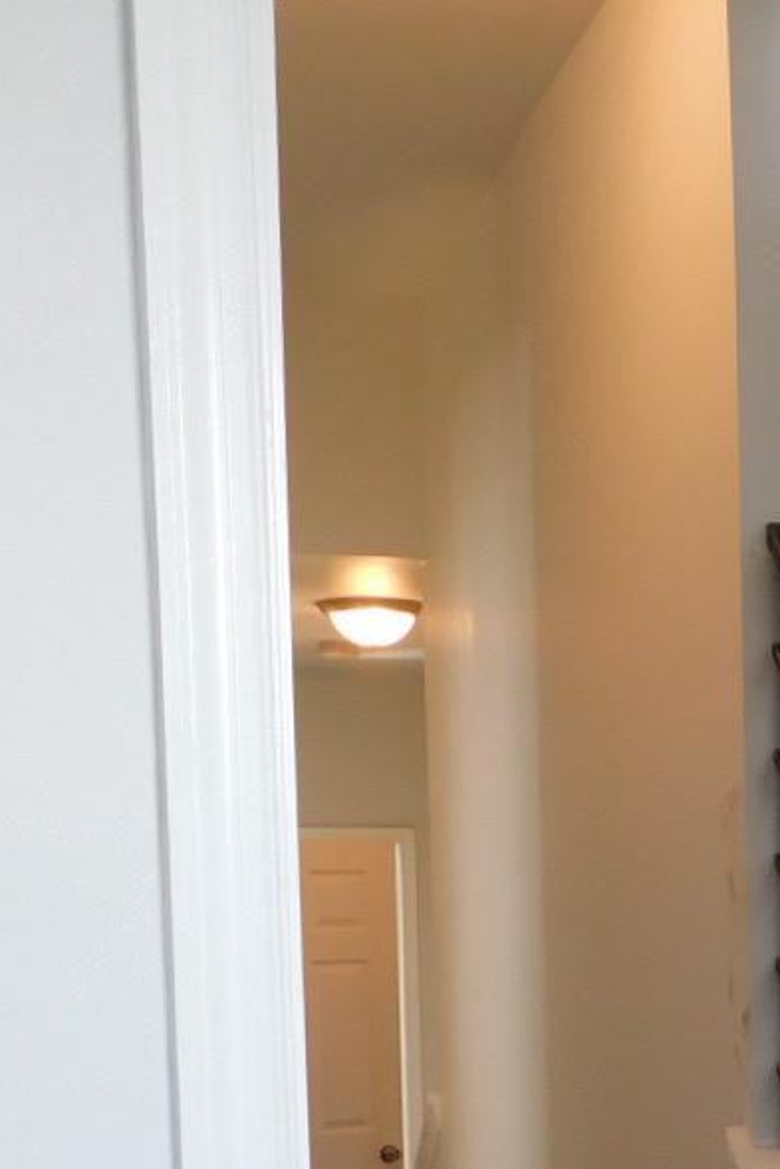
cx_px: 907
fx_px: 2111
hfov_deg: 19.8
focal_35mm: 65
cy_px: 1145
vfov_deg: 29.1
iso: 125
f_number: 3
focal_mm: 4
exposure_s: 1/30
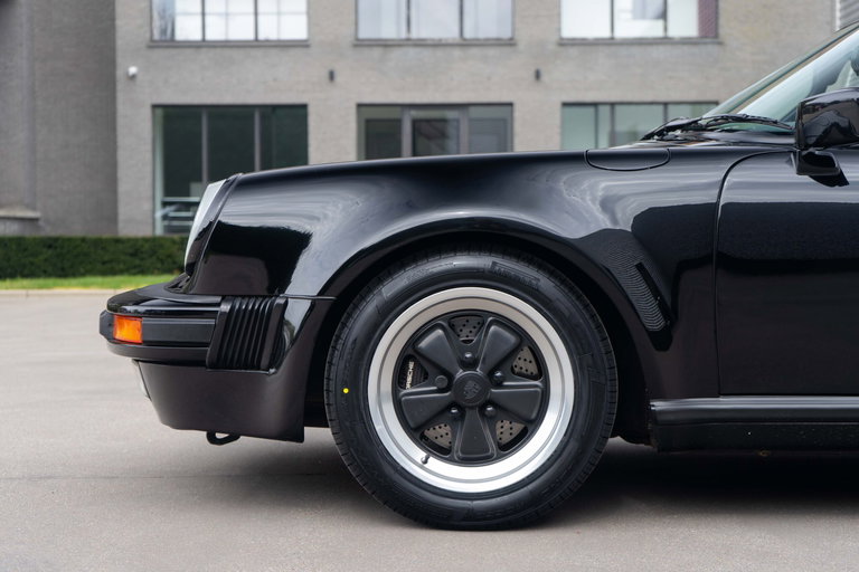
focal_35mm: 67
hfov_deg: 30.1
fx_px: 1599
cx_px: 430
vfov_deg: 20.3
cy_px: 286
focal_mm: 67
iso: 50
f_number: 5.6
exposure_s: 1/50
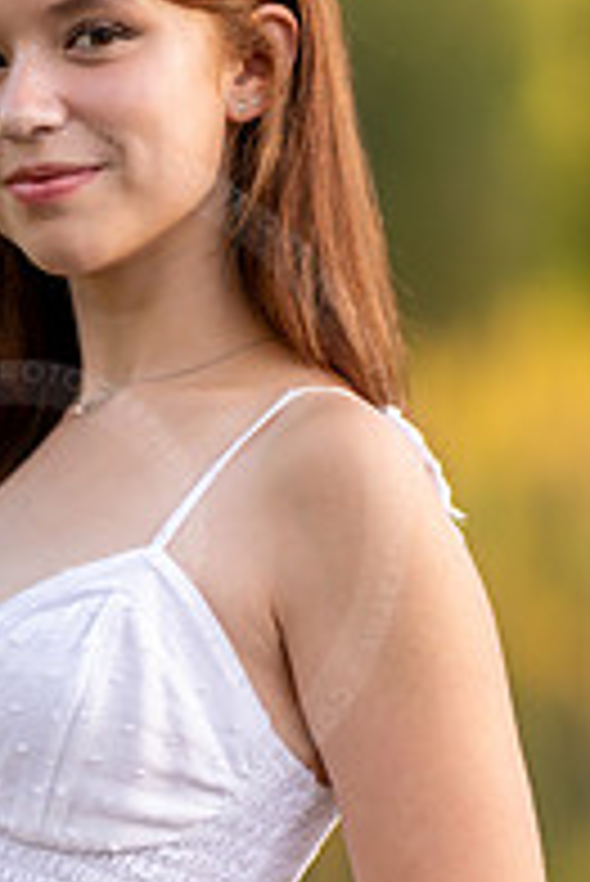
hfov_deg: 7.0
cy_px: 657
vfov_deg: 10.5
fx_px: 4785
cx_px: 99
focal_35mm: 195
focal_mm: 85
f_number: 1.2
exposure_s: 1/1000
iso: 100
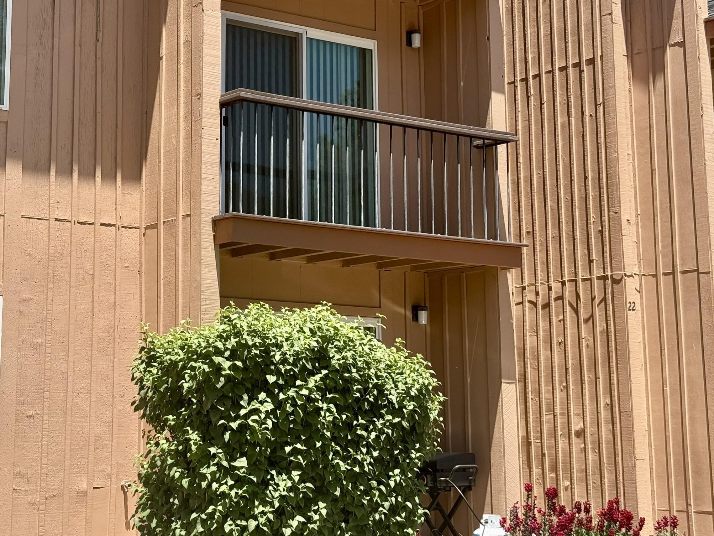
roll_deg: -0.2
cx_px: 355
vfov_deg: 29.7
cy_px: 271
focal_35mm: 49
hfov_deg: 38.9
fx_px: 1011
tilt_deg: +10.5
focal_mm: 6.76
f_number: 1.78
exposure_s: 1/3534
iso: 100
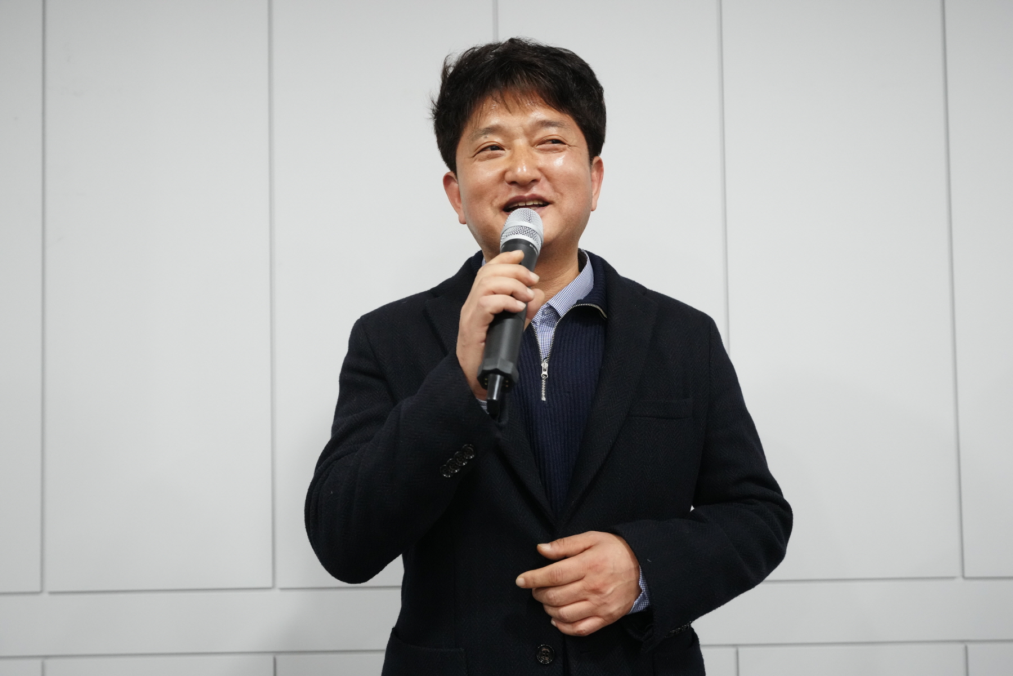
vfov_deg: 37.9
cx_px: 506
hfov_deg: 54.4
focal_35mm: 35
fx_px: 985
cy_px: 338
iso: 4000
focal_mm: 35
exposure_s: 1/160
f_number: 4
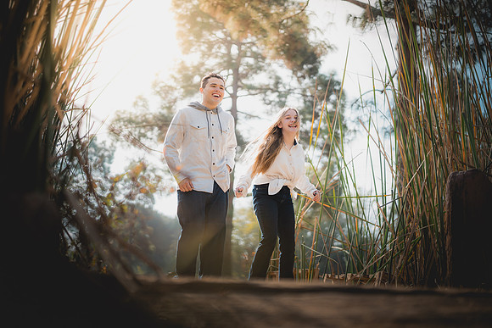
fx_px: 683
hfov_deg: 39.6
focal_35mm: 50
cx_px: 246
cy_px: 164
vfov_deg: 27.0
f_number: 1.4
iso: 250
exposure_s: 1/5000
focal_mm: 50
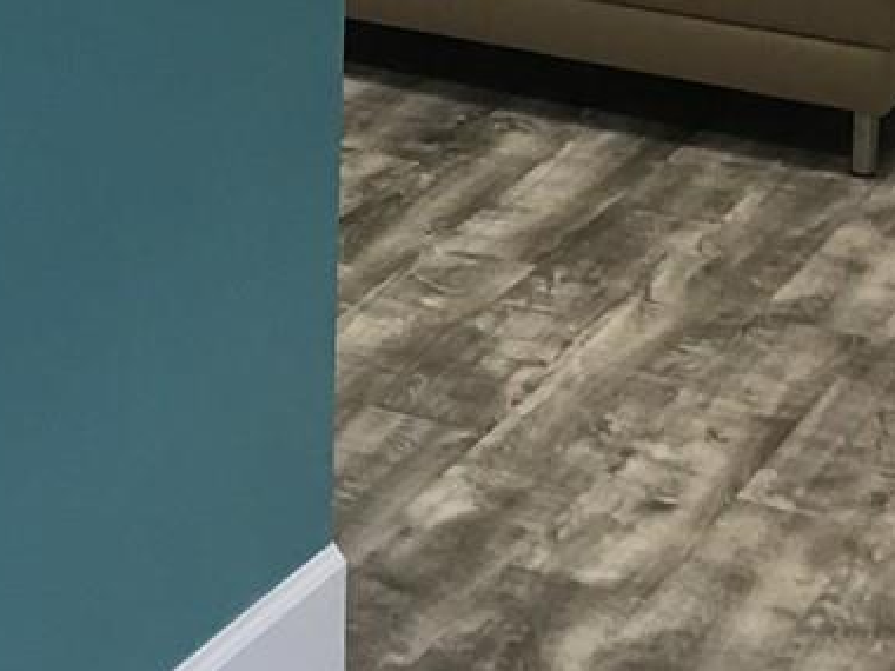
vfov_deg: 11.3
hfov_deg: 15.3
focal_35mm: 122
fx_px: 3154
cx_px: -297
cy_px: -511
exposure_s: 1/30
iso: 40
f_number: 2.2
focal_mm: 4.15
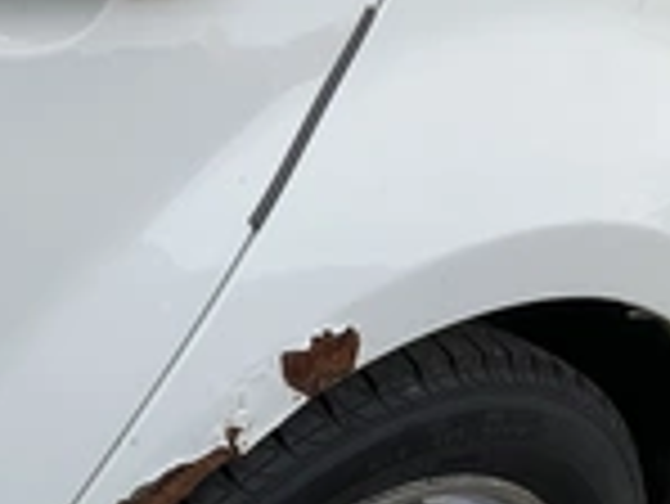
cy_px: 616
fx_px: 1511
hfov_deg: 22.8
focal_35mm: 78
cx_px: -153
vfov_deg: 17.9
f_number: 1.8
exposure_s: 1/1279
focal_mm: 3
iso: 25
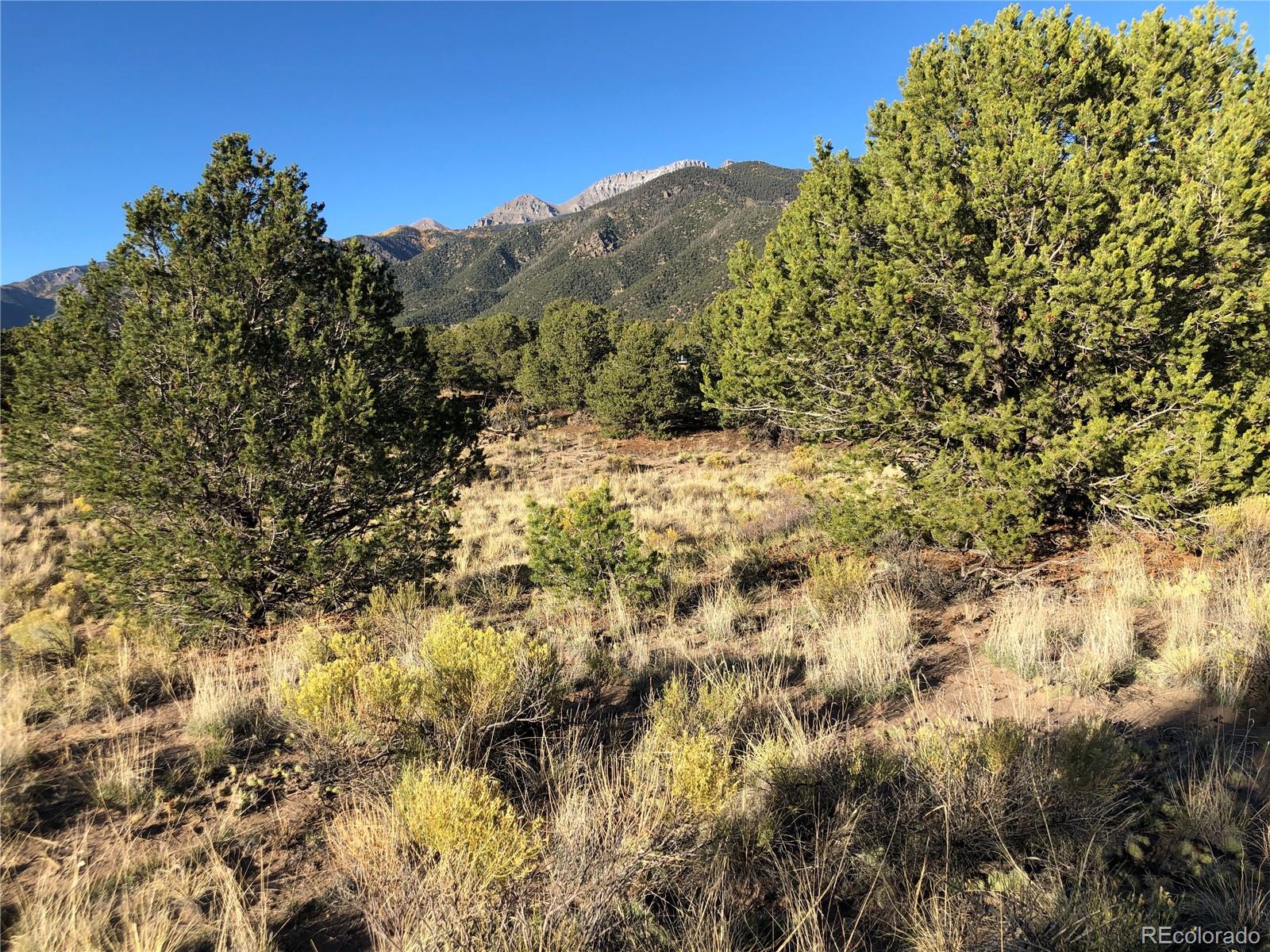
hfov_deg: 63.4
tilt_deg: -4.8
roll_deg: +0.1
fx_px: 1027
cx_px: 635
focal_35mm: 28
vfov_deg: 49.7
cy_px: 476
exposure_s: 1/1000
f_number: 1.8
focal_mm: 3.99
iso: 20
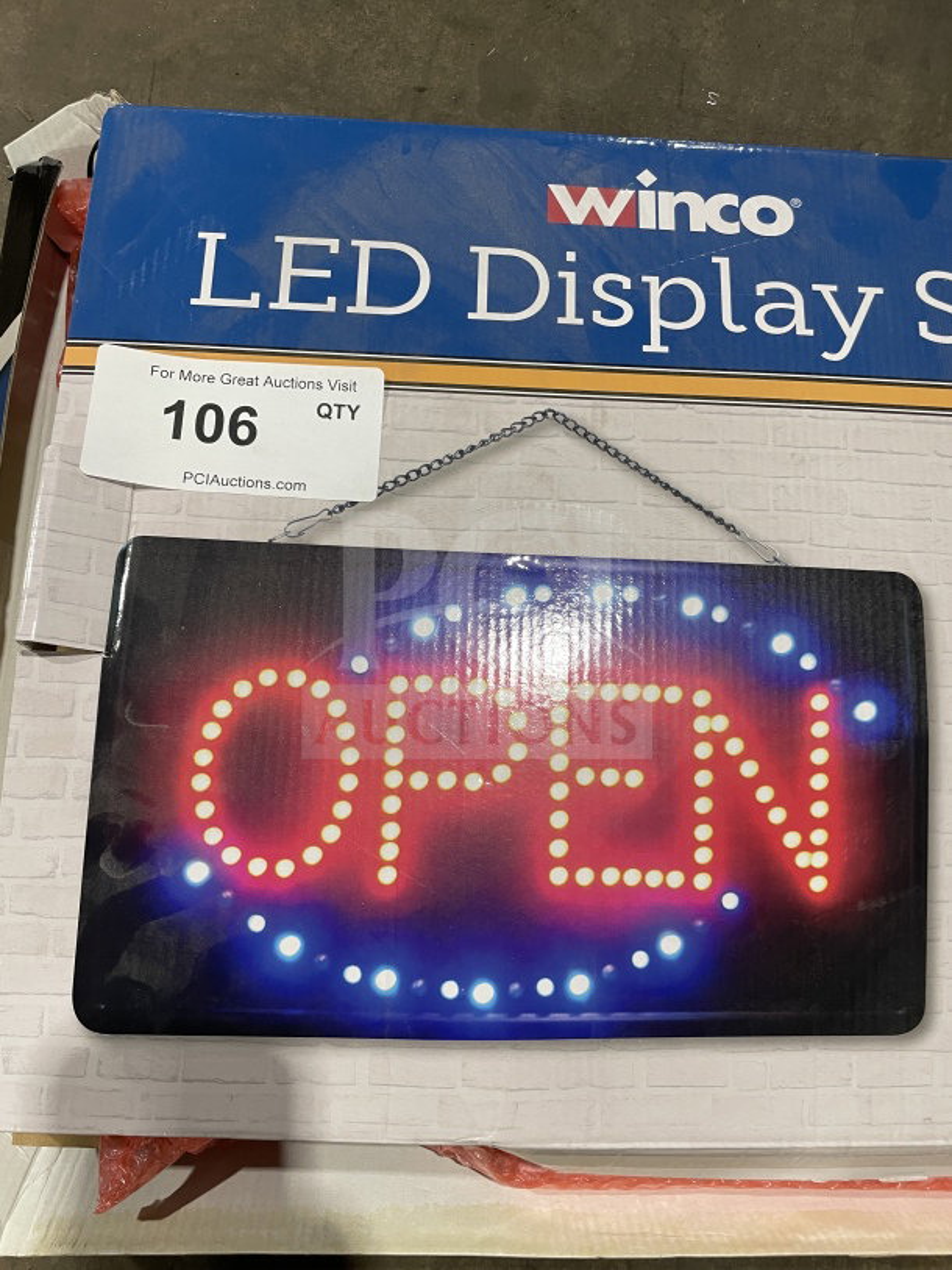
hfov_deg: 53.1
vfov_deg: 67.3
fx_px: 953
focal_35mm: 26
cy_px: 635
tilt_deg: -82.5
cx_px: 476
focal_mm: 4.2
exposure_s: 1/87
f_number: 1.6
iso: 125
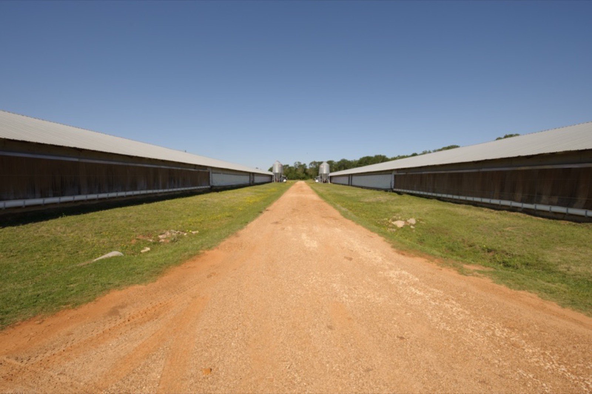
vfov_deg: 81.1
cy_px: 197
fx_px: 230
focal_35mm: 14
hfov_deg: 104.3
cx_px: 296
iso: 200
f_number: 11
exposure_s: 1/400
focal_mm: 14
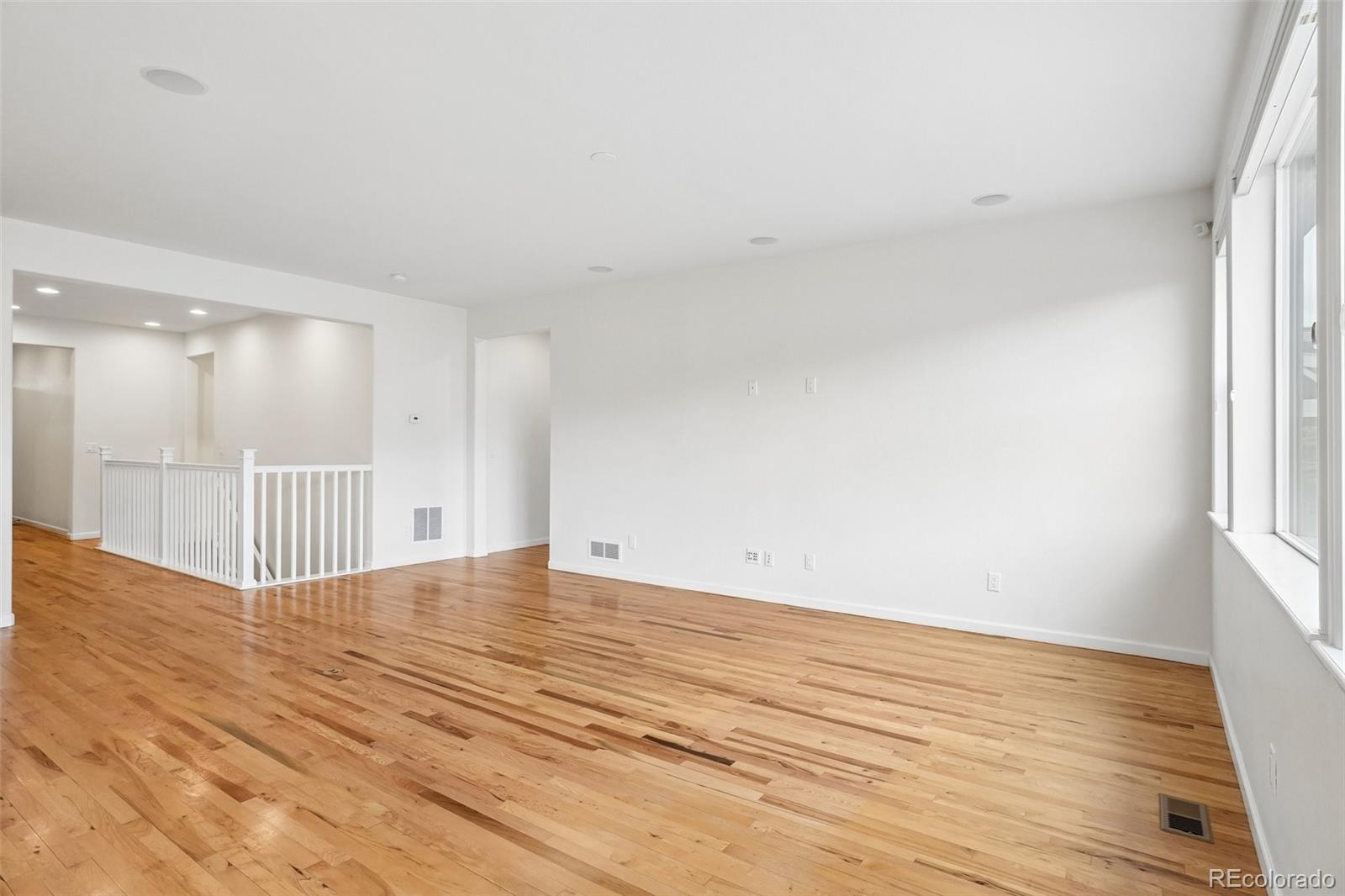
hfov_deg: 90.0
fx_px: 672
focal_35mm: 18
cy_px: 448
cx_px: 672
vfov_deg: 67.4
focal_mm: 12
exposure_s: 1/50
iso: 400
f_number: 8
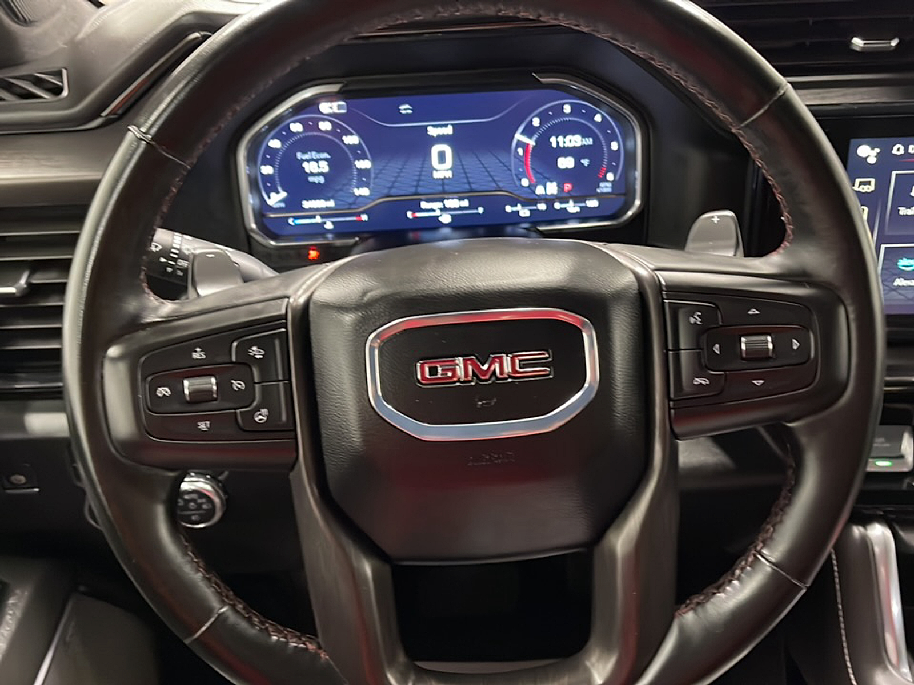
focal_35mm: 28
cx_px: 457
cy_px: 342
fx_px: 739
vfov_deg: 49.7
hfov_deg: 63.4
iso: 640
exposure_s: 1/40
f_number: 1.6
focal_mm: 5.1
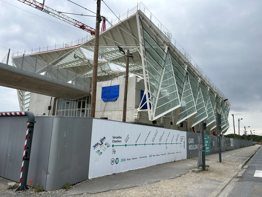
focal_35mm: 26
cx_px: 131
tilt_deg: +10.2
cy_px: 98
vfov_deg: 53.1
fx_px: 197
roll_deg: -2.5
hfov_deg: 67.3
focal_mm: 5.7
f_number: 1.5
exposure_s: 1/2123
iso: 50
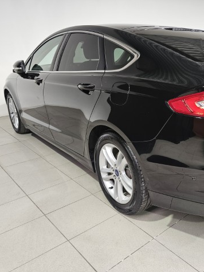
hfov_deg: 42.7
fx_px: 244
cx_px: 172
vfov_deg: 58.4
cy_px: 135
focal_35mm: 31
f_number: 1.7
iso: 125
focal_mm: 6.3
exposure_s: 1/100
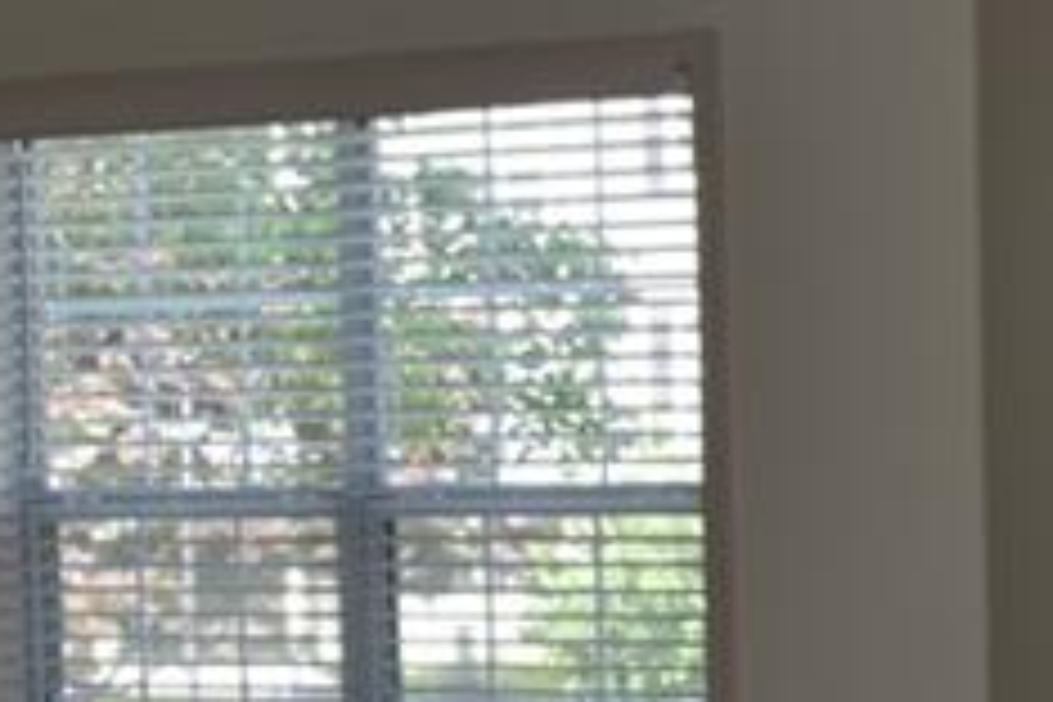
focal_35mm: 118
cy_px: 666
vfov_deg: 11.5
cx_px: 1197
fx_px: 3451
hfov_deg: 16.7
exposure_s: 1/125
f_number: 5.6
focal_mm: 18
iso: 320
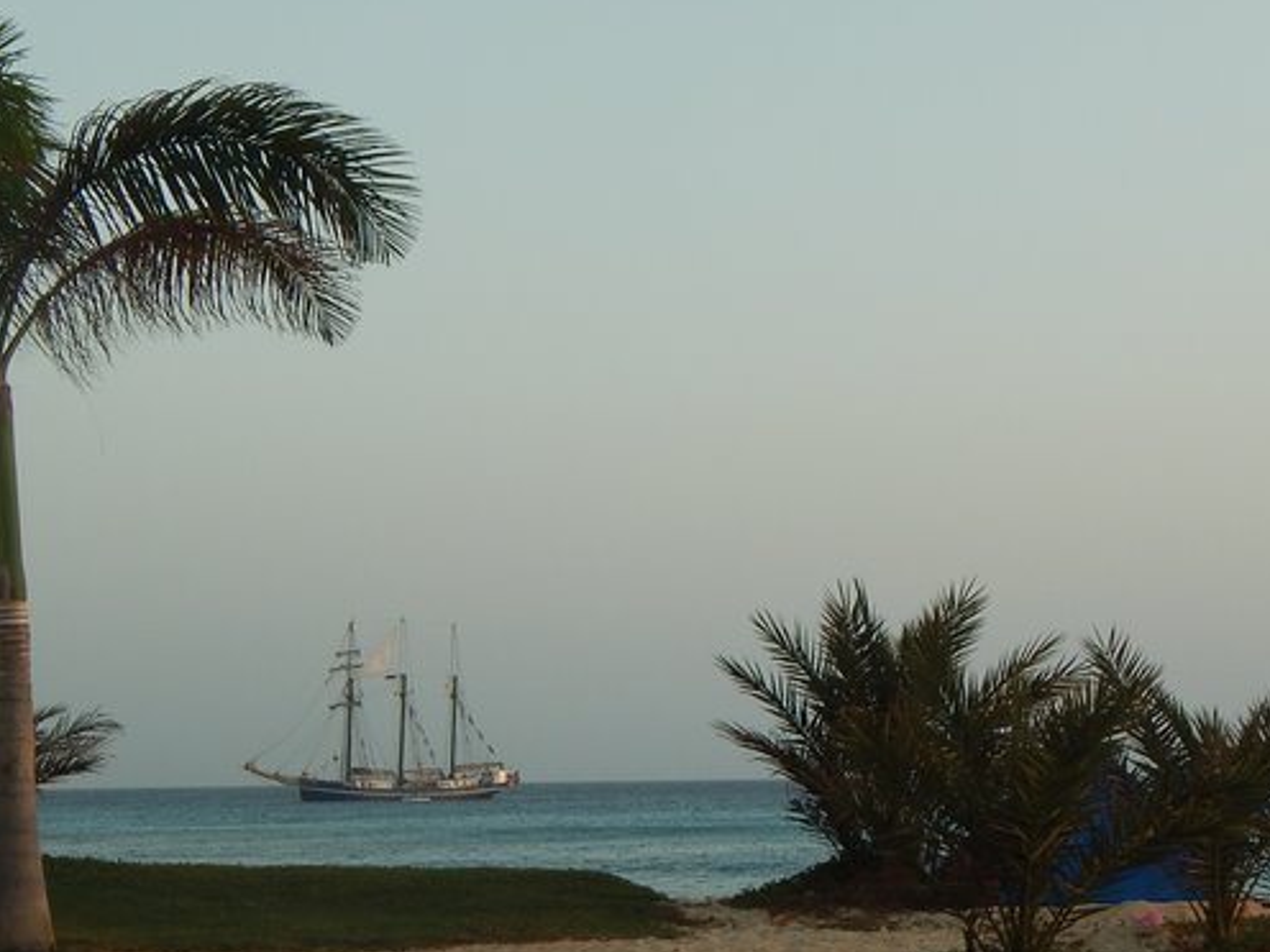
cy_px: 804
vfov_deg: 14.8
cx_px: 794
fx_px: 3632
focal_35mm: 99
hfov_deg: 19.8
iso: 125
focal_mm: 8.6
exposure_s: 1/250
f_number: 3.7
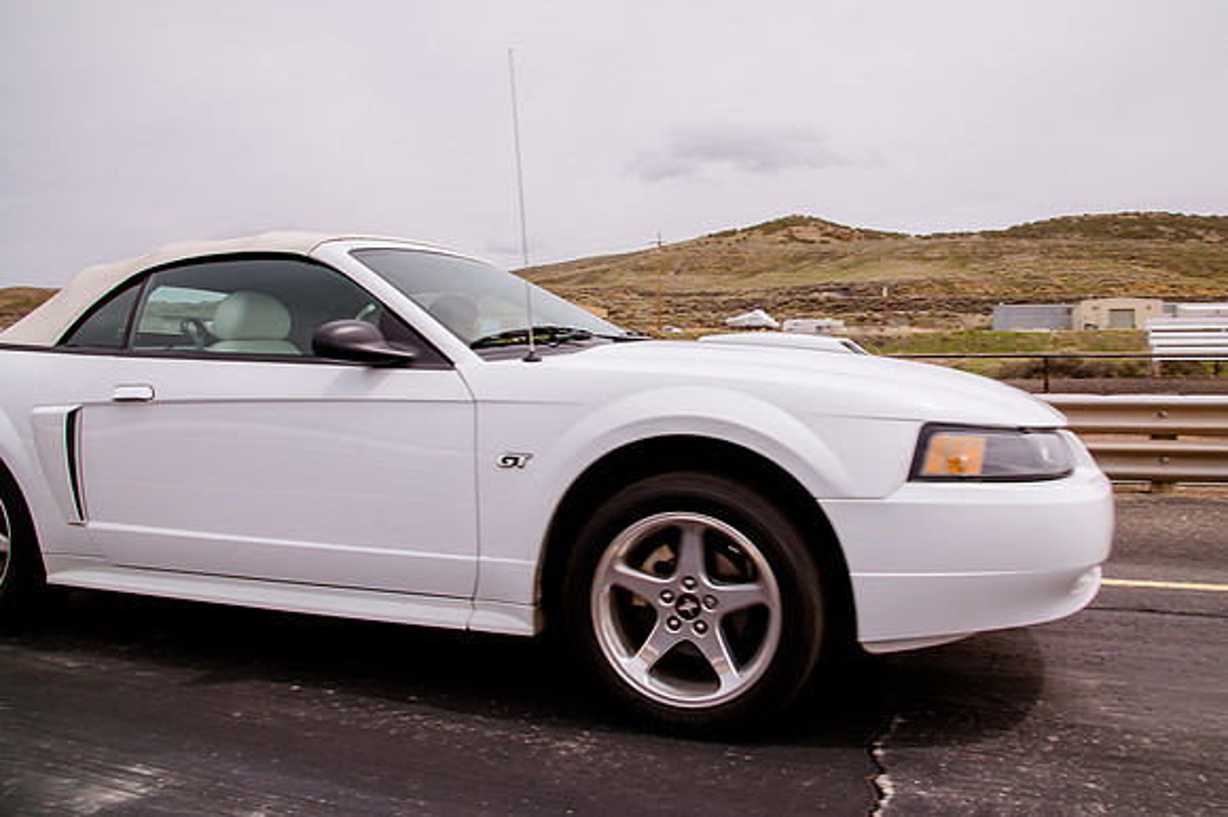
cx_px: 669
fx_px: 892
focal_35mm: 26
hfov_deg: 68.9
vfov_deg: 49.2
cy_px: 372
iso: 200
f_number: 13
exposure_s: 1/320
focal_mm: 24
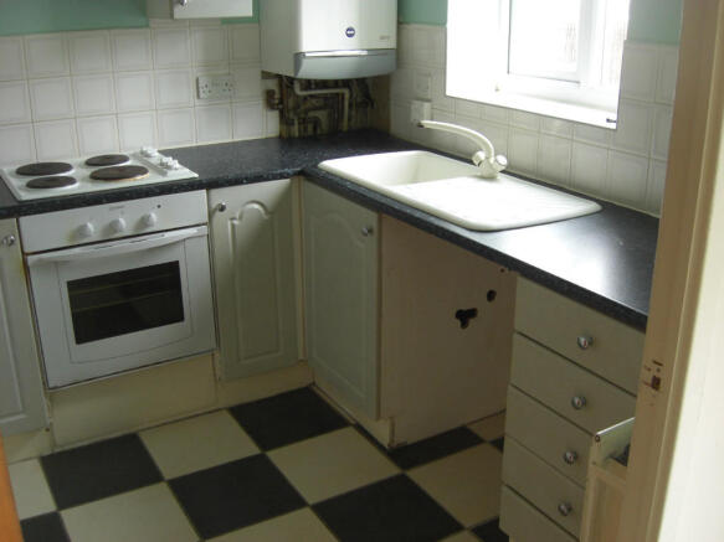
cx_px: 362
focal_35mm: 38
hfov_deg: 49.0
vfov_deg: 37.7
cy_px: 271
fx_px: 795
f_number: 2.8
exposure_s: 1/125
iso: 200
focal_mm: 7.9
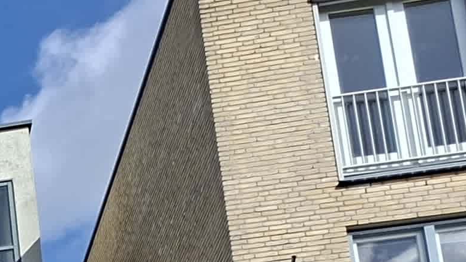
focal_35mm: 129
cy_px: 784
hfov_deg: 12.6
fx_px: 1594
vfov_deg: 8.1
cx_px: -683
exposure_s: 1/1908
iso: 50
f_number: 1.8
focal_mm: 5.5
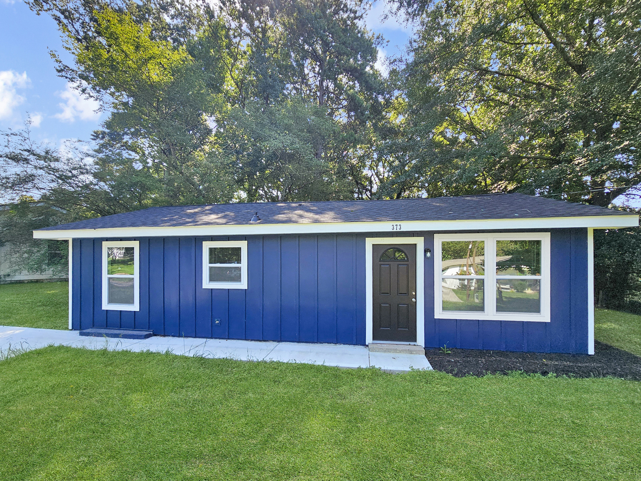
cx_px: 320
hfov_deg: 106.2
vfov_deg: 89.9
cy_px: 240
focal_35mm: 13
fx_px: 241
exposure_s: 1/447
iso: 50
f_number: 2.2
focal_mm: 2.2
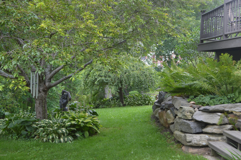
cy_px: 80
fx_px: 301
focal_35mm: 45
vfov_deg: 29.8
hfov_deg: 43.6
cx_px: 120
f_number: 5.6
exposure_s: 1/125
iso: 400
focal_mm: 30
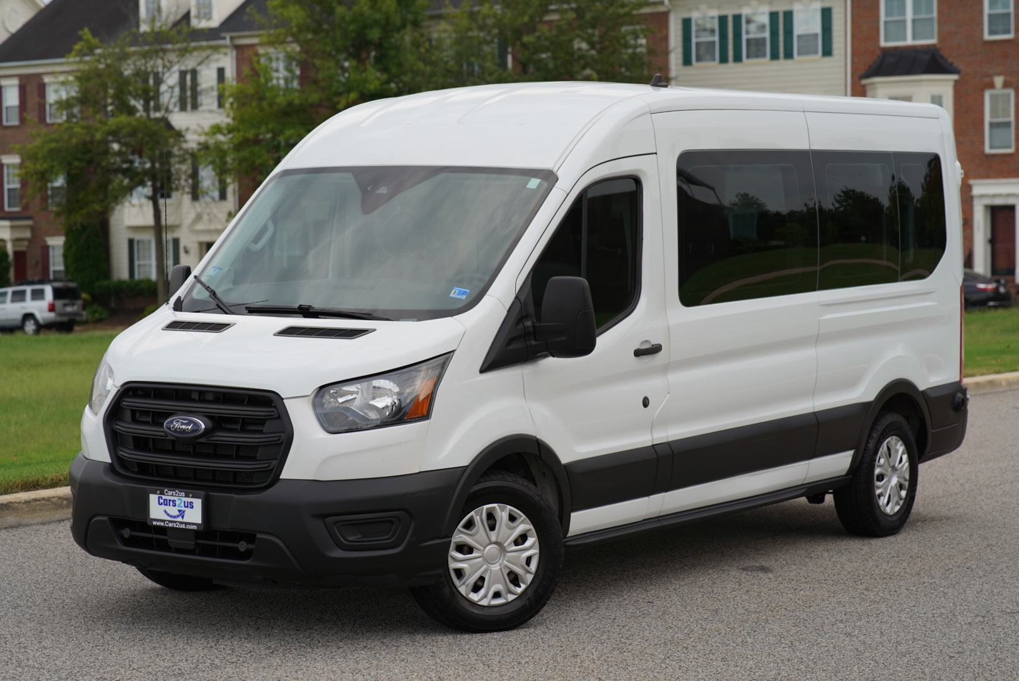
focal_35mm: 85
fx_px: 2408
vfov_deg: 16.1
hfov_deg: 23.9
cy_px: 340
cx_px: 510
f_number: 4
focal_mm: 85
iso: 125
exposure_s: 1/160
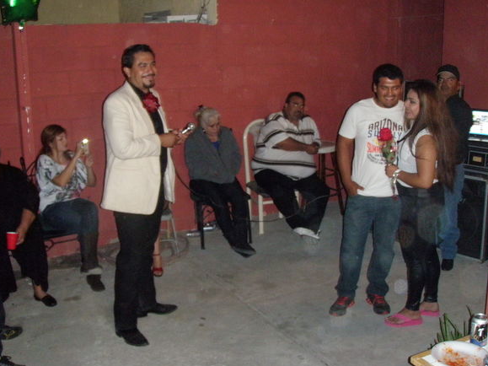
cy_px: 175
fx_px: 592
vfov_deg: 34.3
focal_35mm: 42
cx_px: 256
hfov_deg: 44.8
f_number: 3.5
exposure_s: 1/30
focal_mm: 6.7
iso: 500
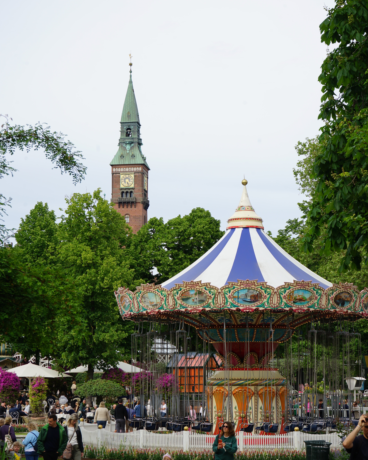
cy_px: 266
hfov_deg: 19.4
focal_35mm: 79
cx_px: 184
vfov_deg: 24.1
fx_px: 1075
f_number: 13
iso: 100
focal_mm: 70
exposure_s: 1/100
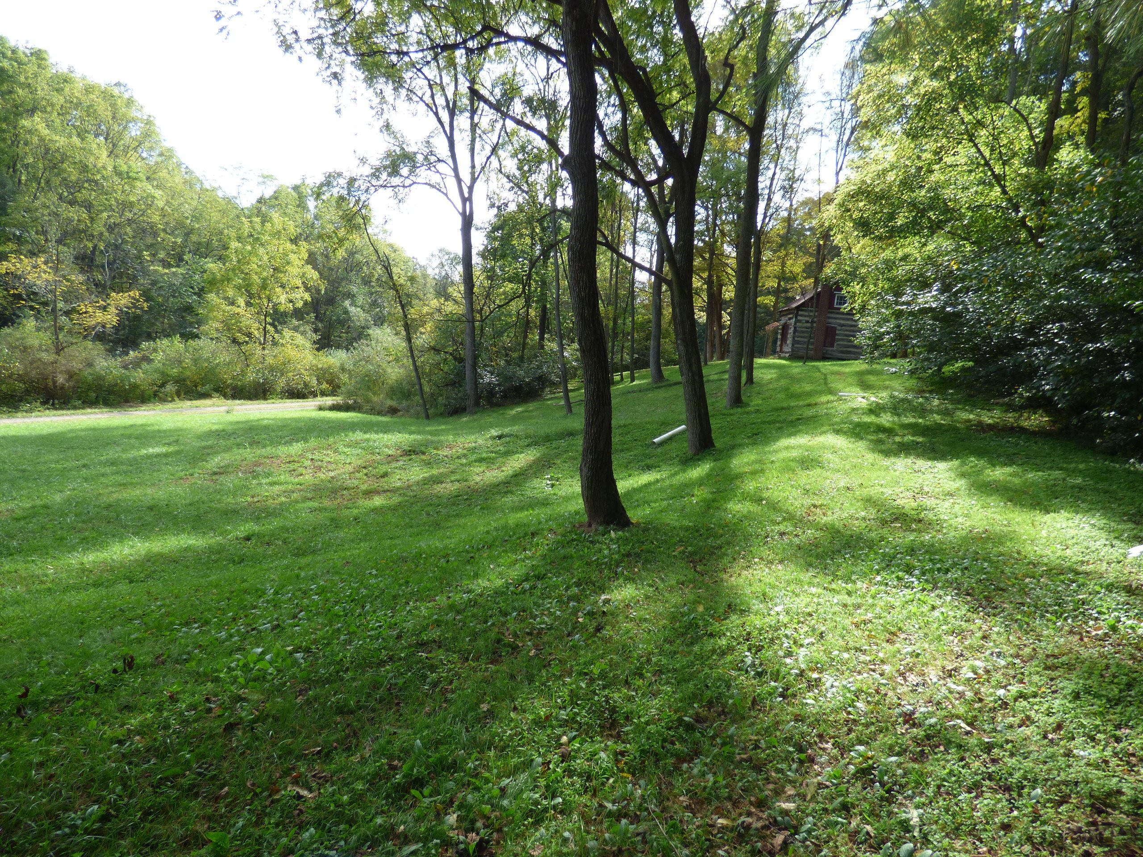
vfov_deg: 66.0
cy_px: 428
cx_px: 572
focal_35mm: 20
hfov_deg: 81.7
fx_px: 660
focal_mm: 3.58
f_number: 2.8
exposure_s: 1/320
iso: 100
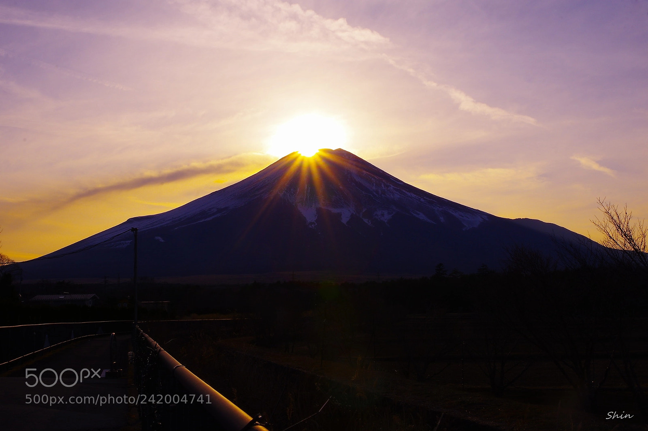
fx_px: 827
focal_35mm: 46
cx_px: 324
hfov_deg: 42.8
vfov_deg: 29.2
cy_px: 216
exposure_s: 1/125
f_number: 32
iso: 200
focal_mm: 31
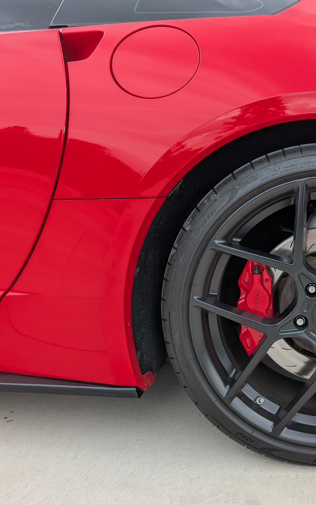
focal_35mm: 34
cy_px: 252
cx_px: 324
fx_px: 468
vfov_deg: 56.7
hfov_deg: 33.7
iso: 22
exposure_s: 1/221
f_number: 1.68
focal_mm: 6.9
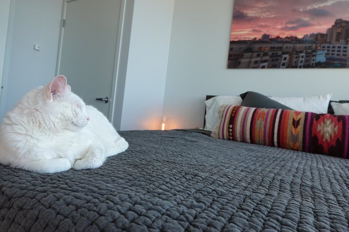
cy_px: 116
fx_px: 233
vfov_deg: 53.1
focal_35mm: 24
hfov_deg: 73.8
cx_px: 174
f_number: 2.8
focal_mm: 9
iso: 100
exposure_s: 1/60
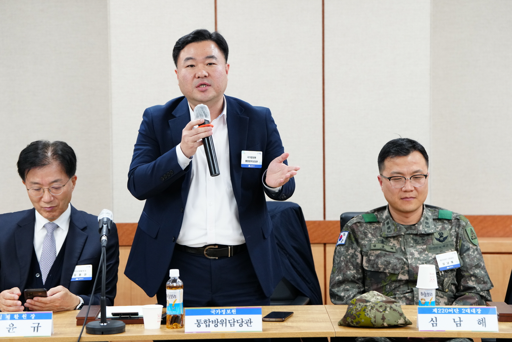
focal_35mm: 115
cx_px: 256
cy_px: 171
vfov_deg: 11.9
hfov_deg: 17.8
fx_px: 1635
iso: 2500
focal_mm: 115
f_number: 3.5
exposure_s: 1/160
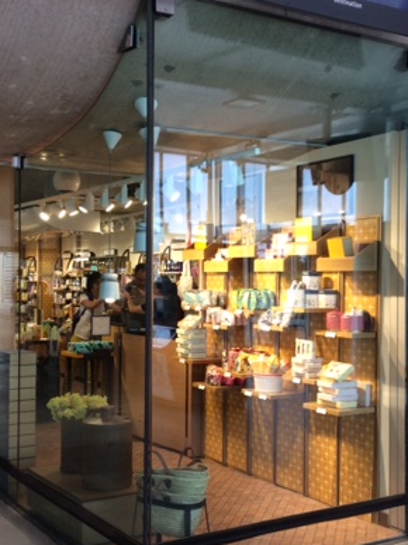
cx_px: 224
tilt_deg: -0.2
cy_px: 301
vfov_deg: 39.6
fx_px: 755
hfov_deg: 30.2
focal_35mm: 48
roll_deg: -1.6
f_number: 2.2
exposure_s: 1/100
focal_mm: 4.15
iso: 64
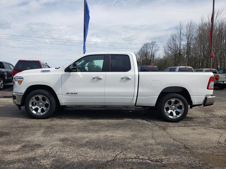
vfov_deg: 53.1
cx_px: 113
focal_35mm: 26
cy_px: 84
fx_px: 170
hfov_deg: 67.3
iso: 50
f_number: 2.4
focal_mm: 4.3
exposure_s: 1/1361
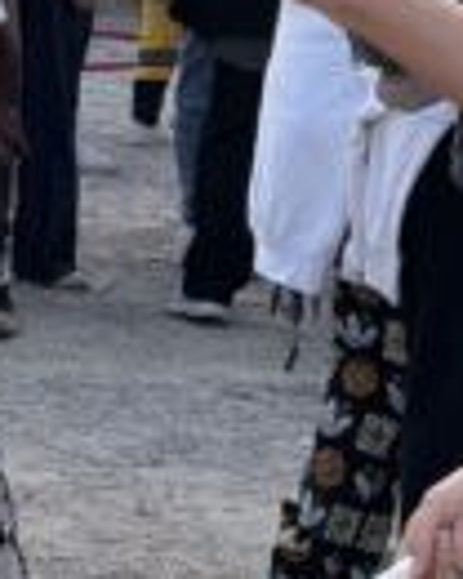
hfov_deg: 7.1
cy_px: -595
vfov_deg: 8.6
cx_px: -472
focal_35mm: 211
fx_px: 3614
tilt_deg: +3.8
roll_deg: -1.5
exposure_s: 1/855
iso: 80
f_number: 1.78
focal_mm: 6.76
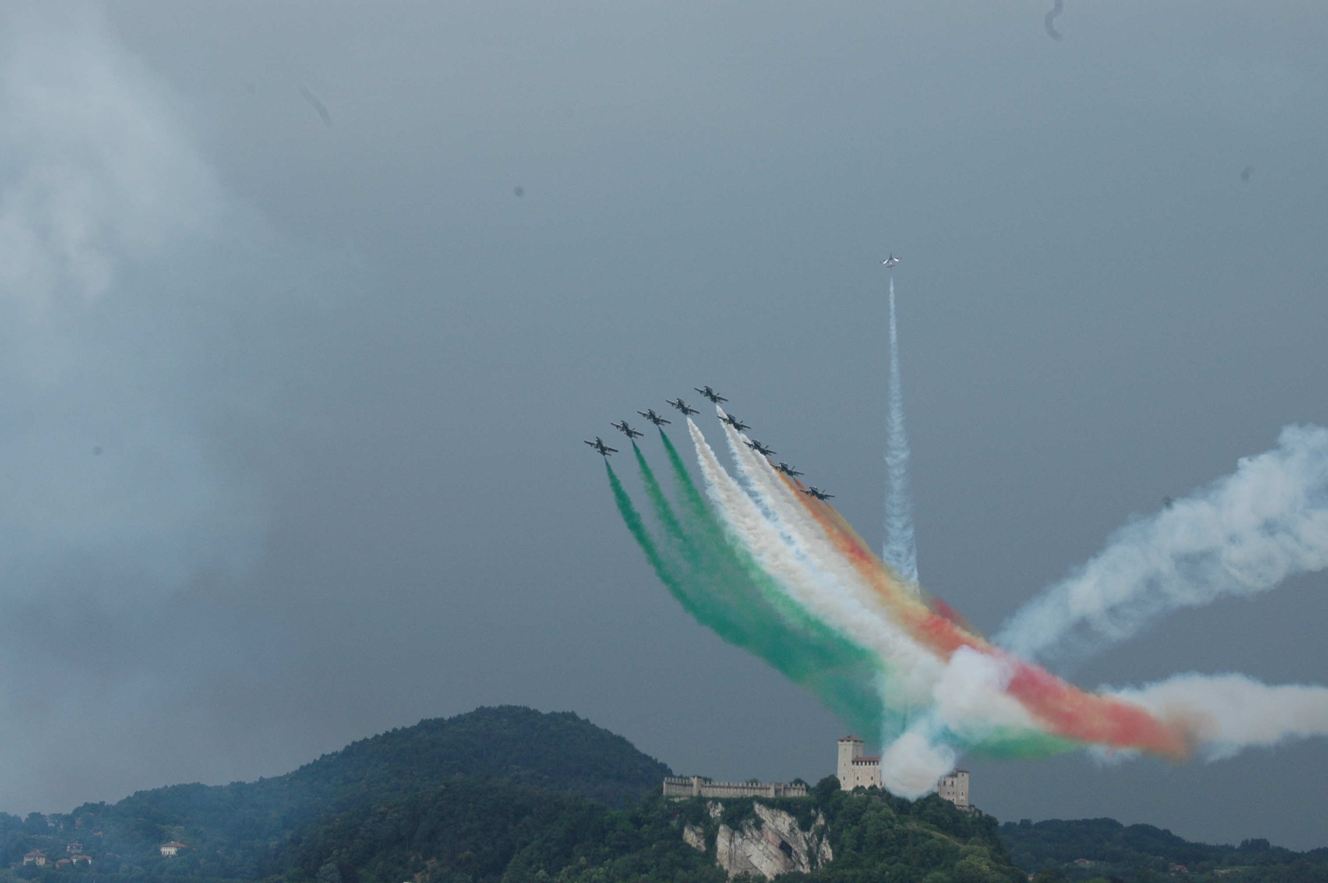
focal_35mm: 75
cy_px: 442
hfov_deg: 27.0
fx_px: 2764
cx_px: 664
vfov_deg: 18.1
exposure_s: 1/500
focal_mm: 50
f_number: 11
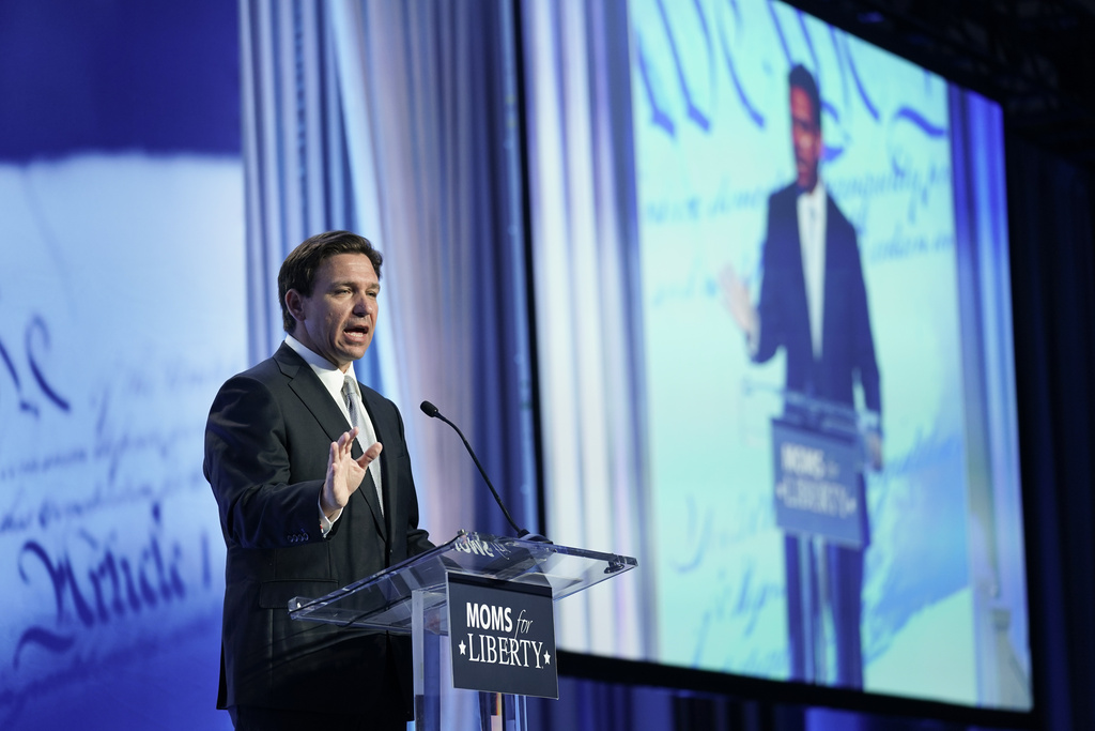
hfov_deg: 14.9
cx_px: 548
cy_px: 366
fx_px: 4198
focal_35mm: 138
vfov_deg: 9.9
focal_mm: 138
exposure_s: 1/320
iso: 1000
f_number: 2.8
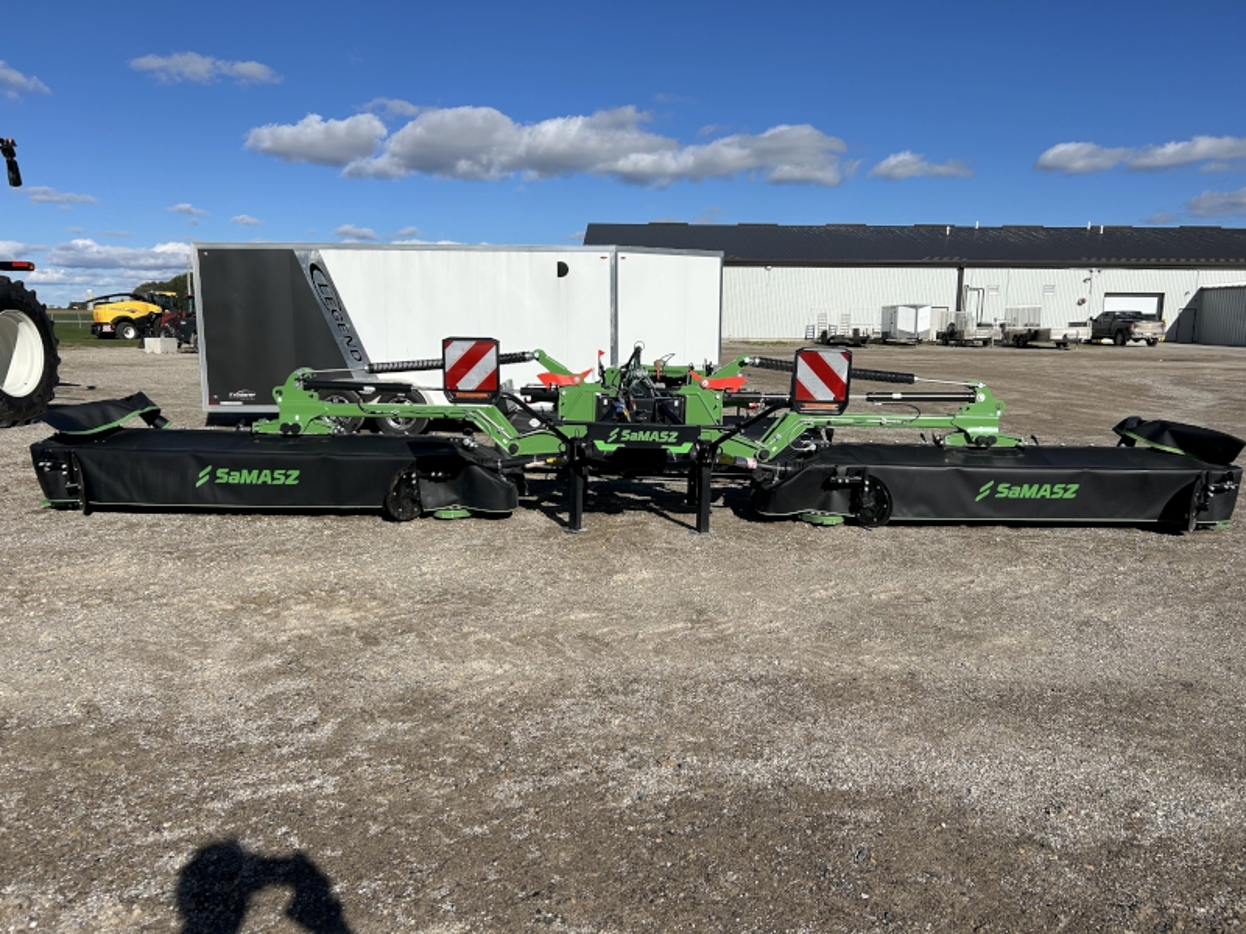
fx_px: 936
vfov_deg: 53.1
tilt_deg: -8.3
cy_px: 467
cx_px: 623
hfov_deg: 67.3
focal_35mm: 26
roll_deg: +0.7
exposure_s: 1/7463
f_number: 1.5
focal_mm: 5.7
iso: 50
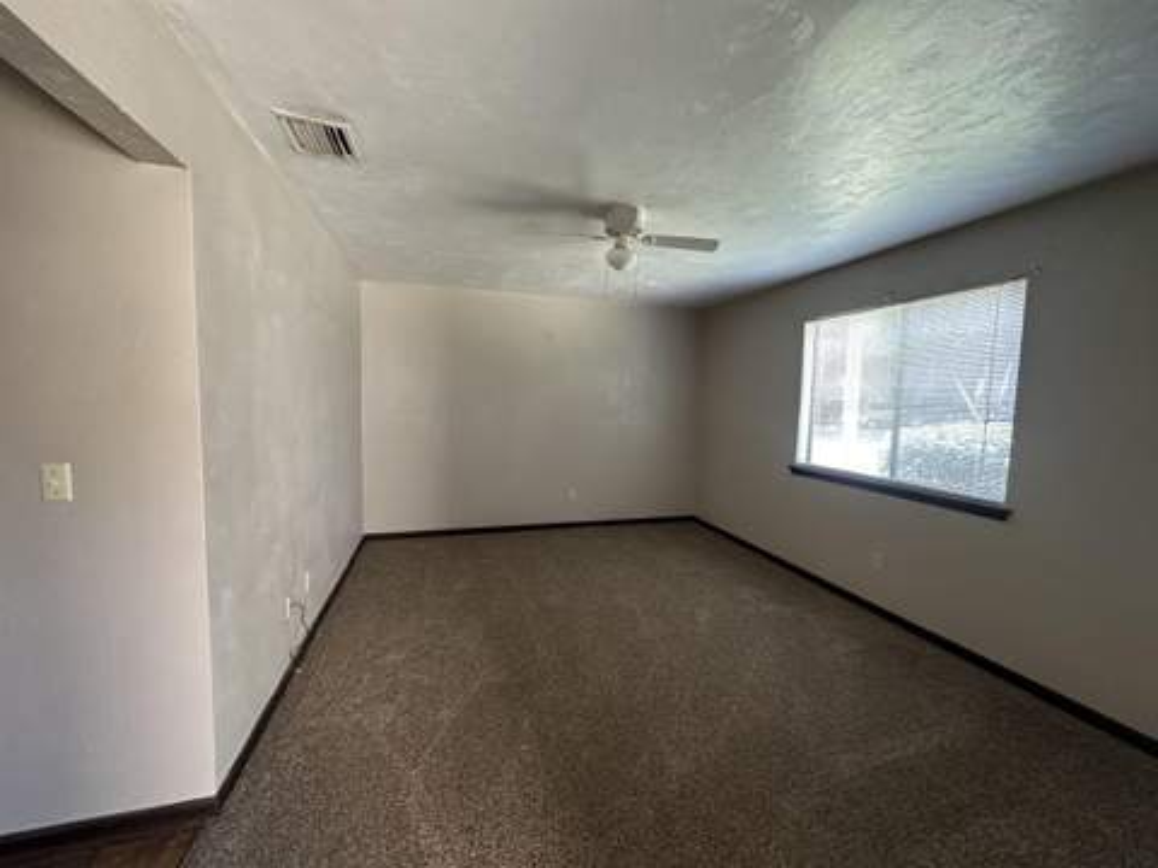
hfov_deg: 102.1
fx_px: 468
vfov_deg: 85.7
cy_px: 434
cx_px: 579
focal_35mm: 14
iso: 320
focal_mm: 2.22
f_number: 2.2
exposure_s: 1/86
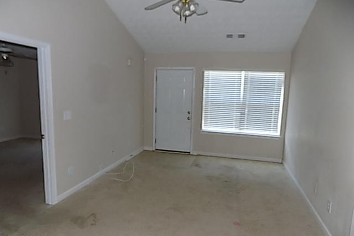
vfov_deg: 53.1
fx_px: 236
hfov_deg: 73.8
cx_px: 177
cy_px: 119
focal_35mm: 24
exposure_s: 1/30
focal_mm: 4
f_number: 3.1
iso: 200
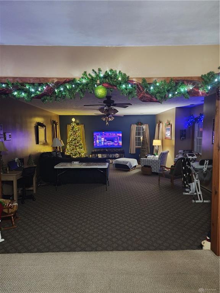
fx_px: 195
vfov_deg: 73.9
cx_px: 110
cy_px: 146
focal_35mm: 23
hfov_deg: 58.9
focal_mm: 6.4
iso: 500
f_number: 1.8
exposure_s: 1/24
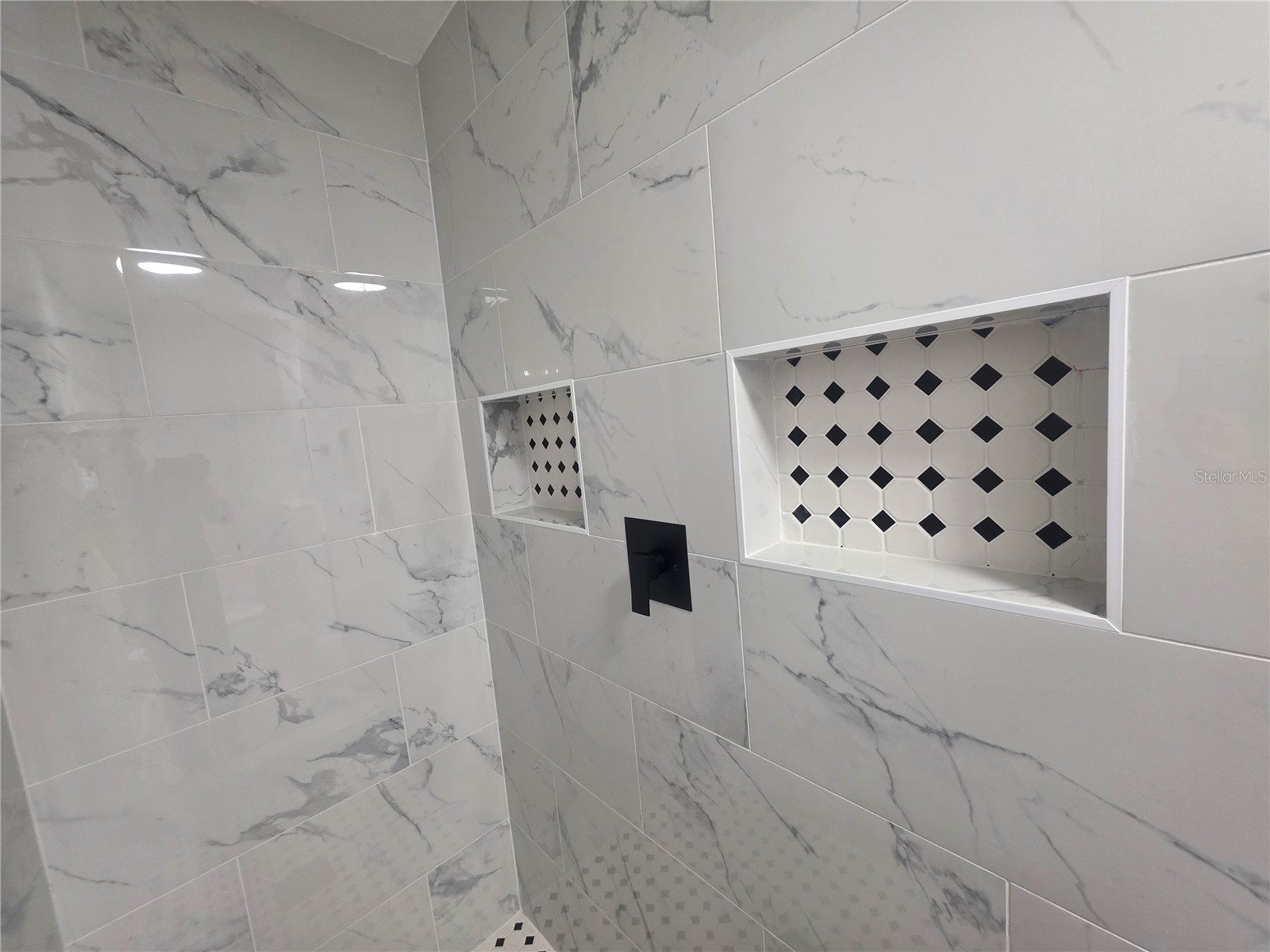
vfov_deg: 89.9
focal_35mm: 13
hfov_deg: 106.2
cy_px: 476
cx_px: 635
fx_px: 477
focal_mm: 2.2
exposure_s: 1/60
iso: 200
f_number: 1.9
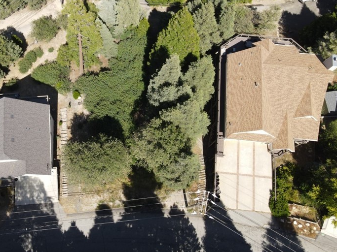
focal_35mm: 36
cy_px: 117
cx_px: 109
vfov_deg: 39.6
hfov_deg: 50.3
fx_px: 350
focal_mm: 4.5
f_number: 2.8
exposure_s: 1/400
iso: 100
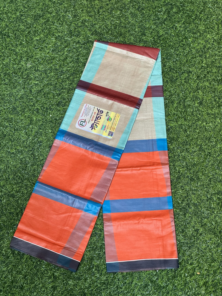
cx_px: 111
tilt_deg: -71.1
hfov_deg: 19.1
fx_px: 658
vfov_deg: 25.3
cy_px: 148
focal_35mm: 77
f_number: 2.8
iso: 400
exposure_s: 1/50
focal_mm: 9
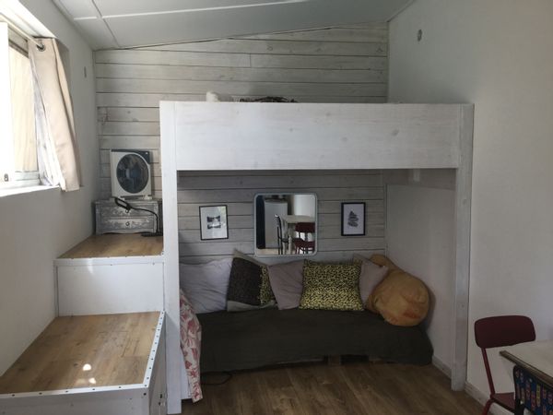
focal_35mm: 31
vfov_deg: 45.4
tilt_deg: -6.3
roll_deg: -1.2
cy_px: 208
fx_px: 495
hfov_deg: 58.4
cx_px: 276
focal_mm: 3.3
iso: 32
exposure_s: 1/50
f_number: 2.4
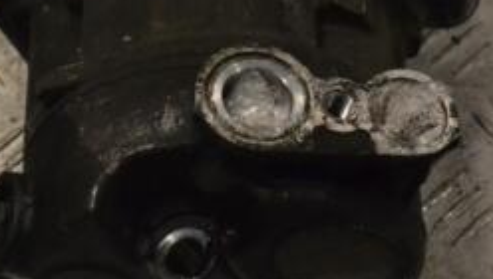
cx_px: 155
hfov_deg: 14.1
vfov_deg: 8.0
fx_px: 1989
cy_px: 48
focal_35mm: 152
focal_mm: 40
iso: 3200
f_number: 11
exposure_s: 1/500
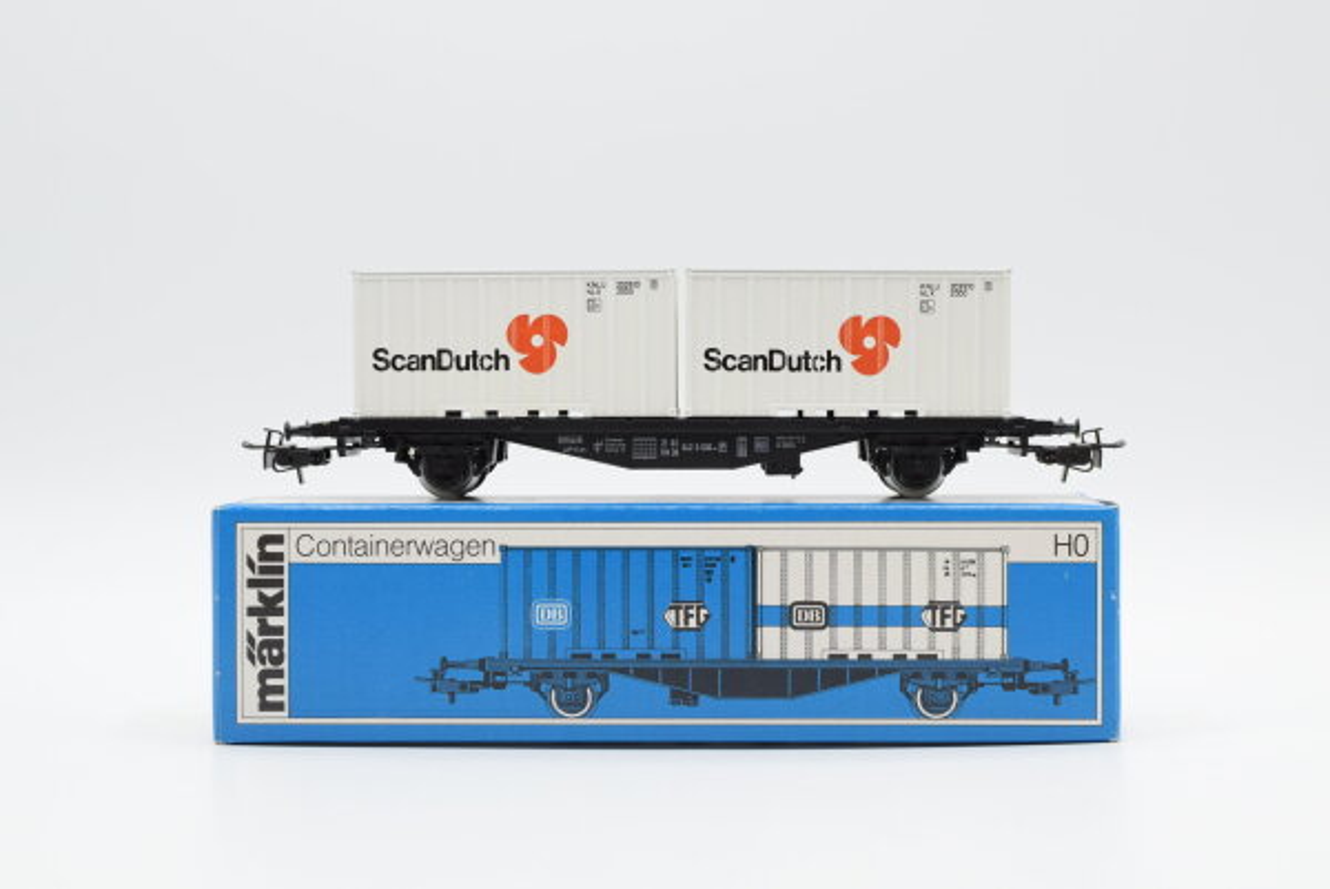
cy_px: 444
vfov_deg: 25.8
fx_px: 1941
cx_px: 665
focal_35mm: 52
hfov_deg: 37.8
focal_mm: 35
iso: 320
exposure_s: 1/160
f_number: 8
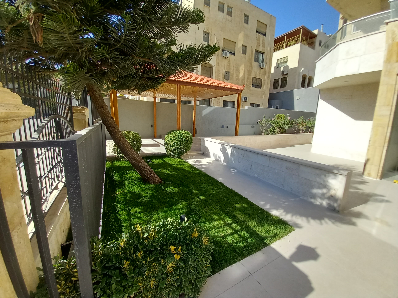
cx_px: 199
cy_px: 149
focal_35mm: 13
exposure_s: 1/386
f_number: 2.2
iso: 40
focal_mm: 1.13
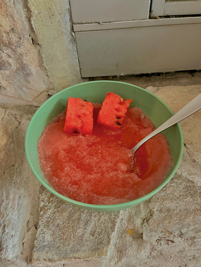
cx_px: 100
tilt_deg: -54.5
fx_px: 201
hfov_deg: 53.1
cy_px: 134
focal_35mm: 26
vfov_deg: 67.3
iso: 640
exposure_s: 1/30
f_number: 1.6
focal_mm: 5.1
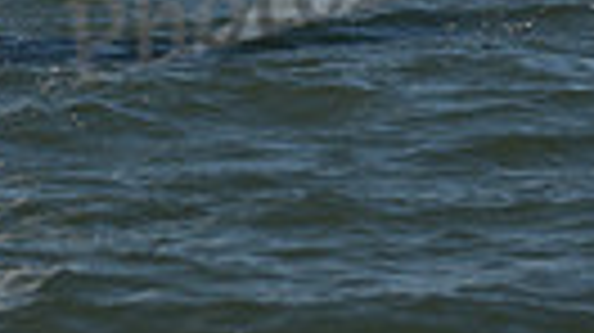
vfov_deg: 3.7
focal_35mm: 323
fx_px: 5083
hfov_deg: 6.6
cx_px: -169
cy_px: -657
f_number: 3.5
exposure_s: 1/1250
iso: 250
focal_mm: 70
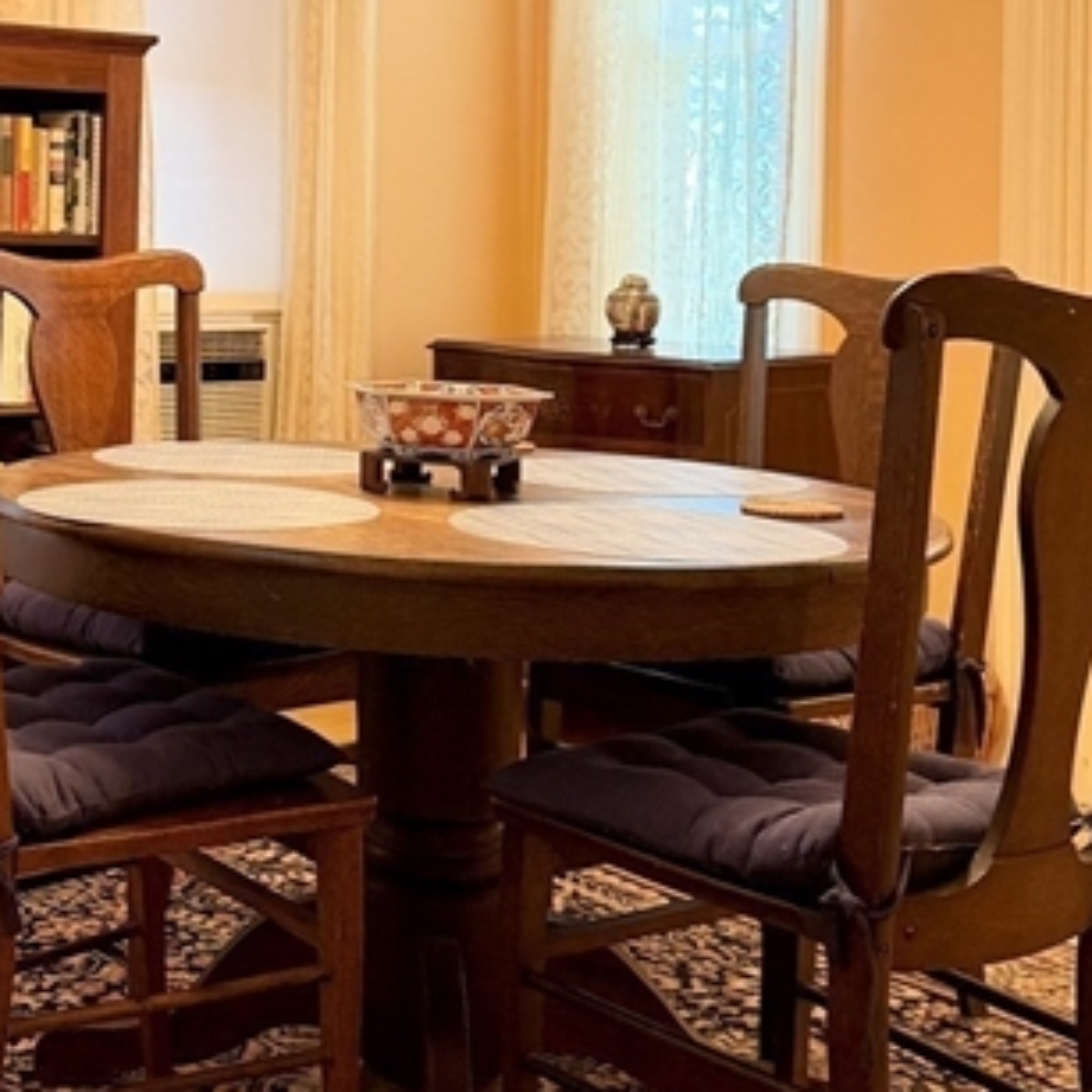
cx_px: 196
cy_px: 395
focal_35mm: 53
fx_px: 1892
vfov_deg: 32.0
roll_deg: -0.5
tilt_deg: -5.3
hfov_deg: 31.3
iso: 320
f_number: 1.78
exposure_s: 1/60
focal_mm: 6.76
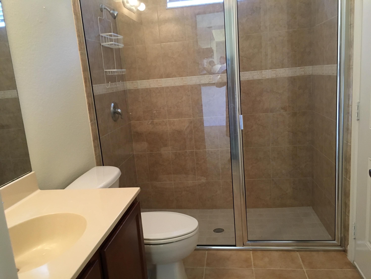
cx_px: 186
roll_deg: +4.8
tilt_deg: -11.4
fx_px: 311
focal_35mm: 29
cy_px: 140
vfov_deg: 48.2
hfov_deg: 61.7
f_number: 2.2
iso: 200
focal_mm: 4.15
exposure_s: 1/24
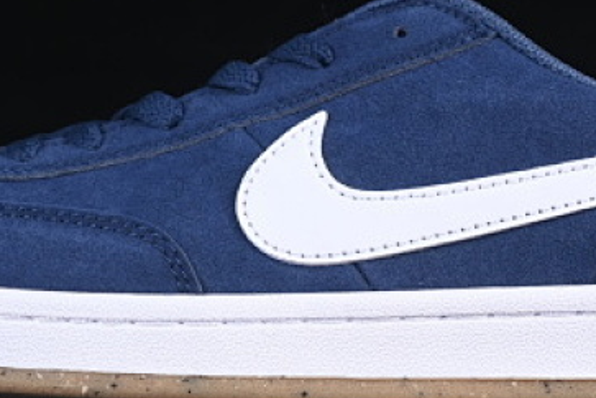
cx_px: 304
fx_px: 3692
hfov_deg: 9.2
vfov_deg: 6.1
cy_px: 41
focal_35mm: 223
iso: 160
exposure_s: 1/60
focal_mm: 50
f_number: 6.3
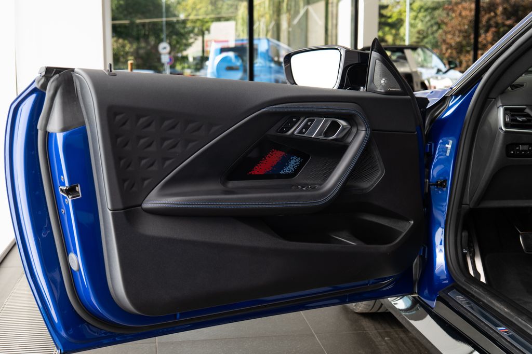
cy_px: 195
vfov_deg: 27.0
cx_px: 279
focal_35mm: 50
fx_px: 737
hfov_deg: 39.7
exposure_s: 1/80
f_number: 5
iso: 160
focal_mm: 45
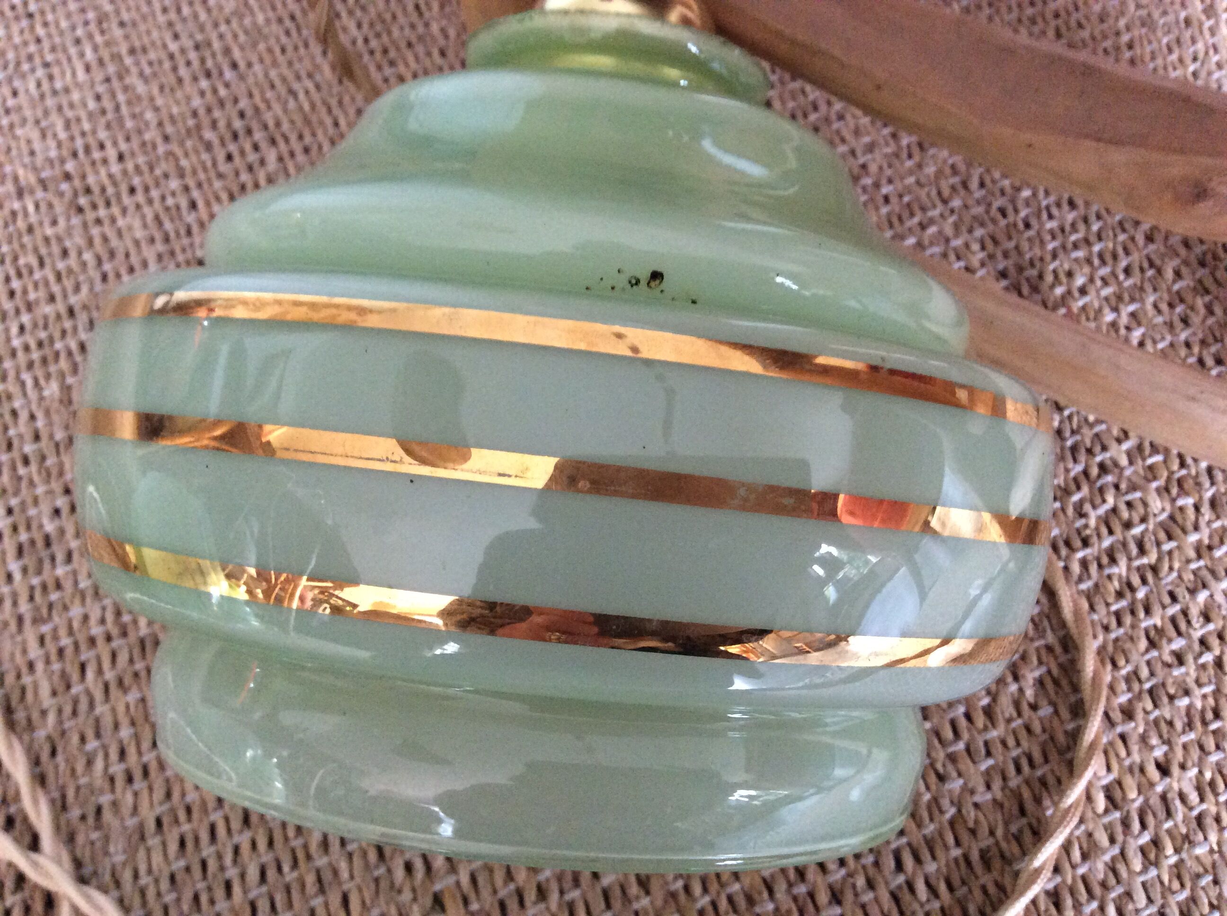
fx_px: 1133
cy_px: 458
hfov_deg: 56.9
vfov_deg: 44.1
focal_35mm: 32
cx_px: 614
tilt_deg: -62.6
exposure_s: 1/25
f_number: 2.4
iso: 250
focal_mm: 3.3
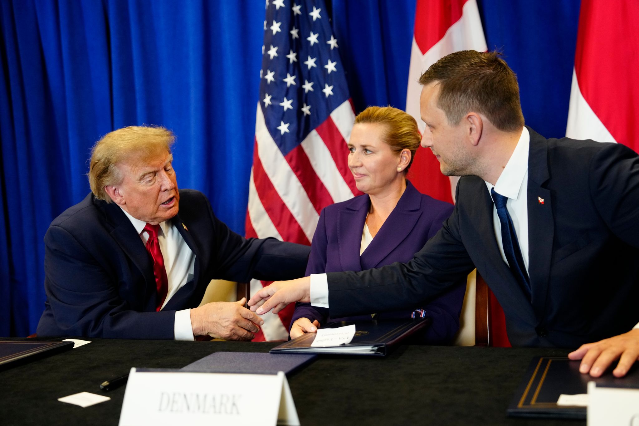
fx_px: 905
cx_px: 320
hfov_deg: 38.9
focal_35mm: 51
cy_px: 213
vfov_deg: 26.5
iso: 2500
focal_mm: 51
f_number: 2.8
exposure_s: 1/250
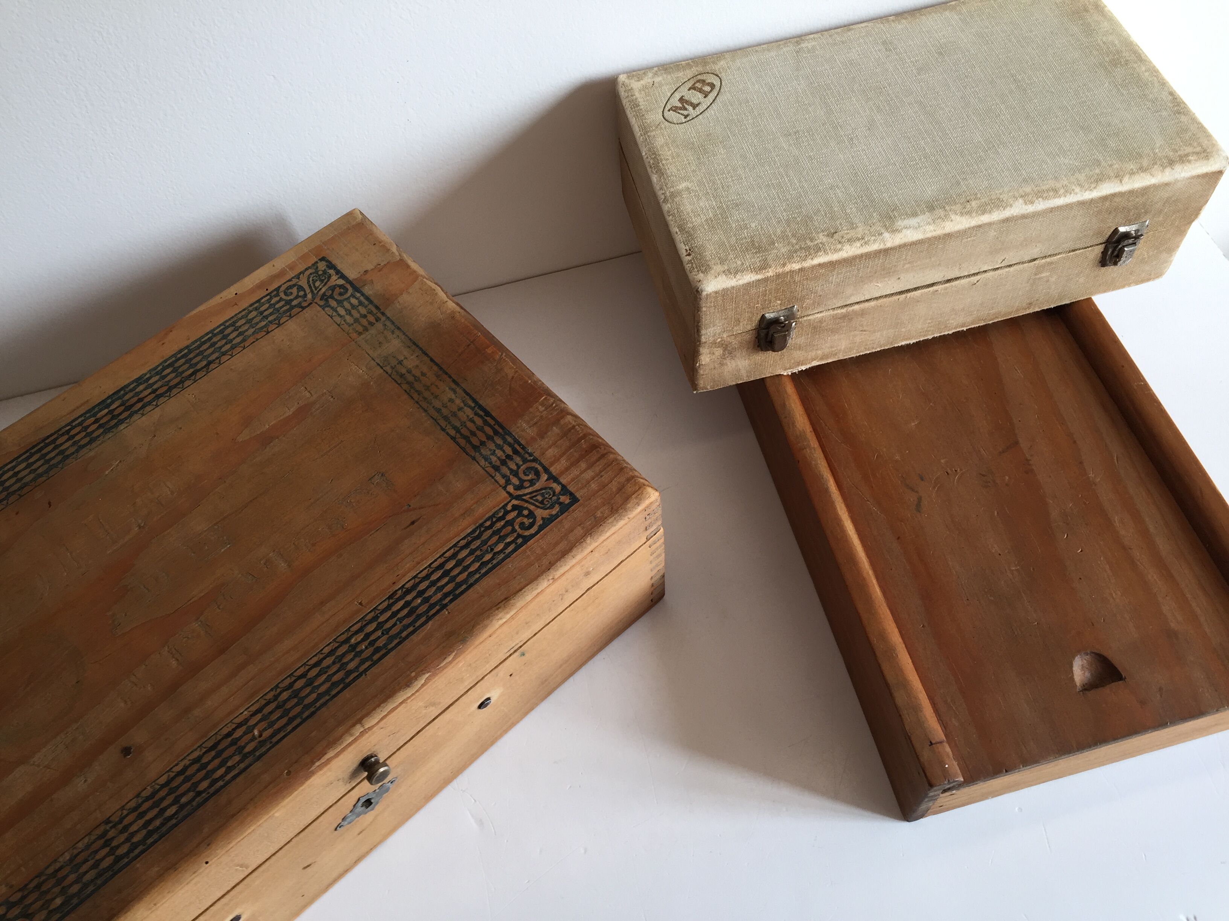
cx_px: 614
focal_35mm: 29
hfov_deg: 61.7
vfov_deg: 48.2
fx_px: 1030
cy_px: 460
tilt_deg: -58.3
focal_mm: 4.15
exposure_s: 1/50
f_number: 2.2
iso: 32
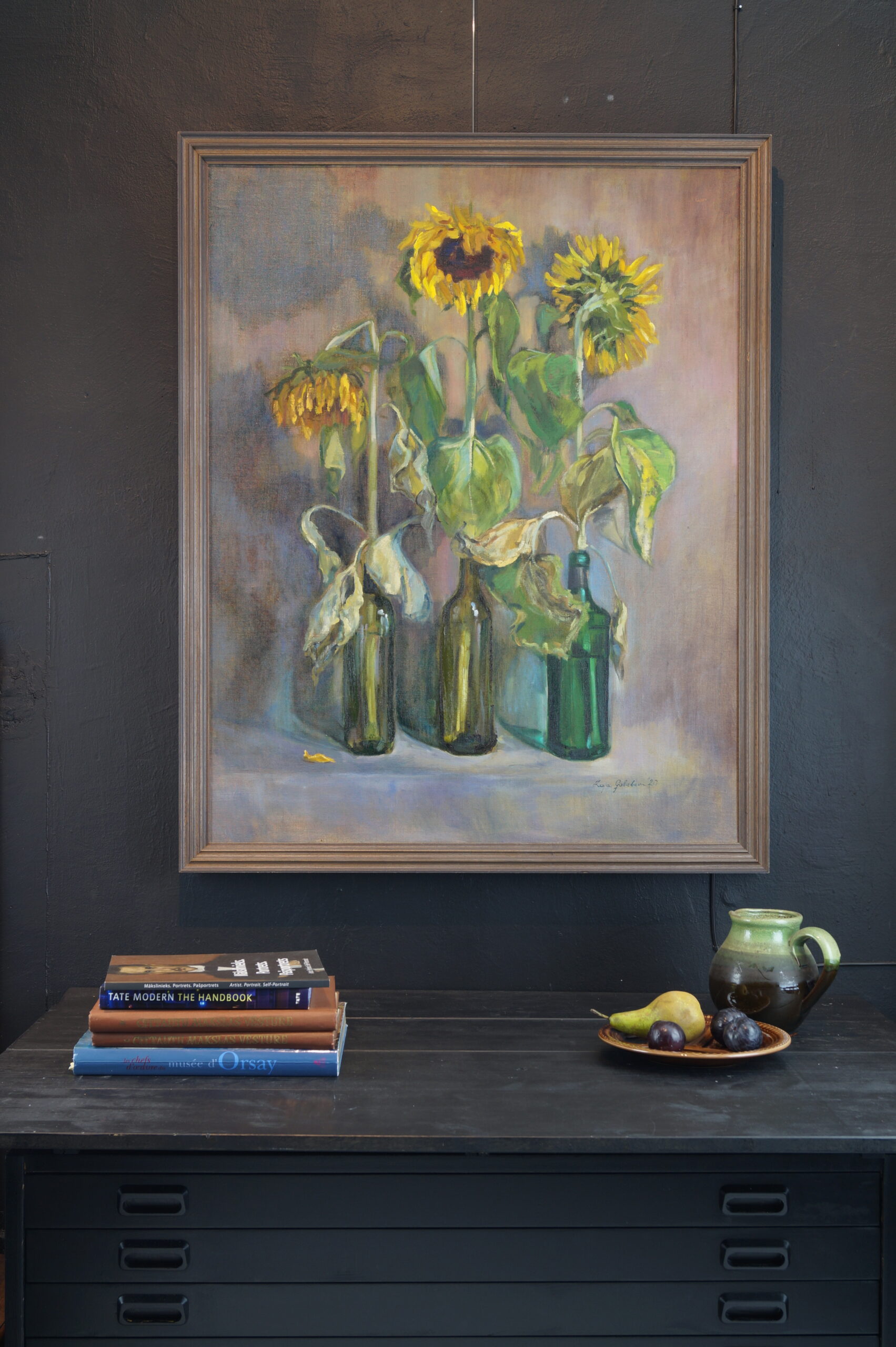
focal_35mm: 45
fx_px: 1682
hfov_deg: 29.8
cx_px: 448
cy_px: 674
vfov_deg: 43.6
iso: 100
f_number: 8
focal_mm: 30
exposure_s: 1/2.5
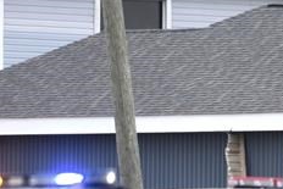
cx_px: 337
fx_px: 4405
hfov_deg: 3.7
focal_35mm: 560
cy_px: 223
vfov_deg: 2.5
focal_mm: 200
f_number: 2.8
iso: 200
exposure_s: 1/1000
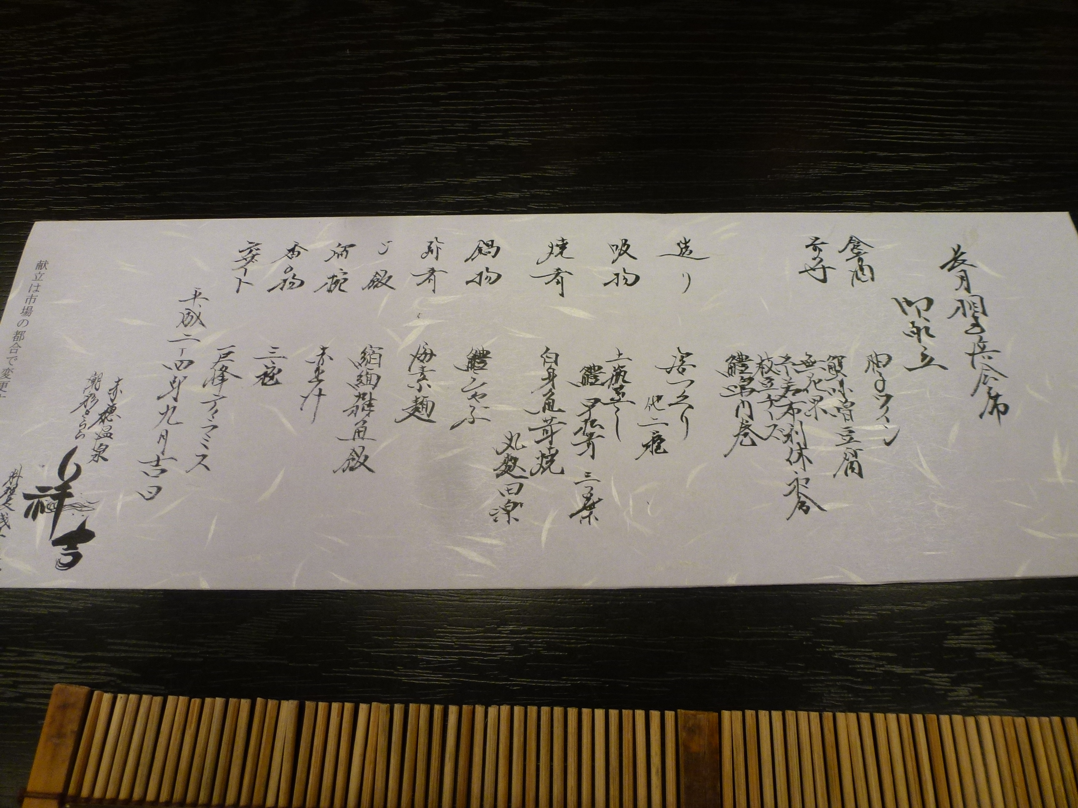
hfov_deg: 71.6
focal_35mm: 24
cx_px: 539
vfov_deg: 56.8
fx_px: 747
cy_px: 404
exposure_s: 1/60
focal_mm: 4.3
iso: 125
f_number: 3.3
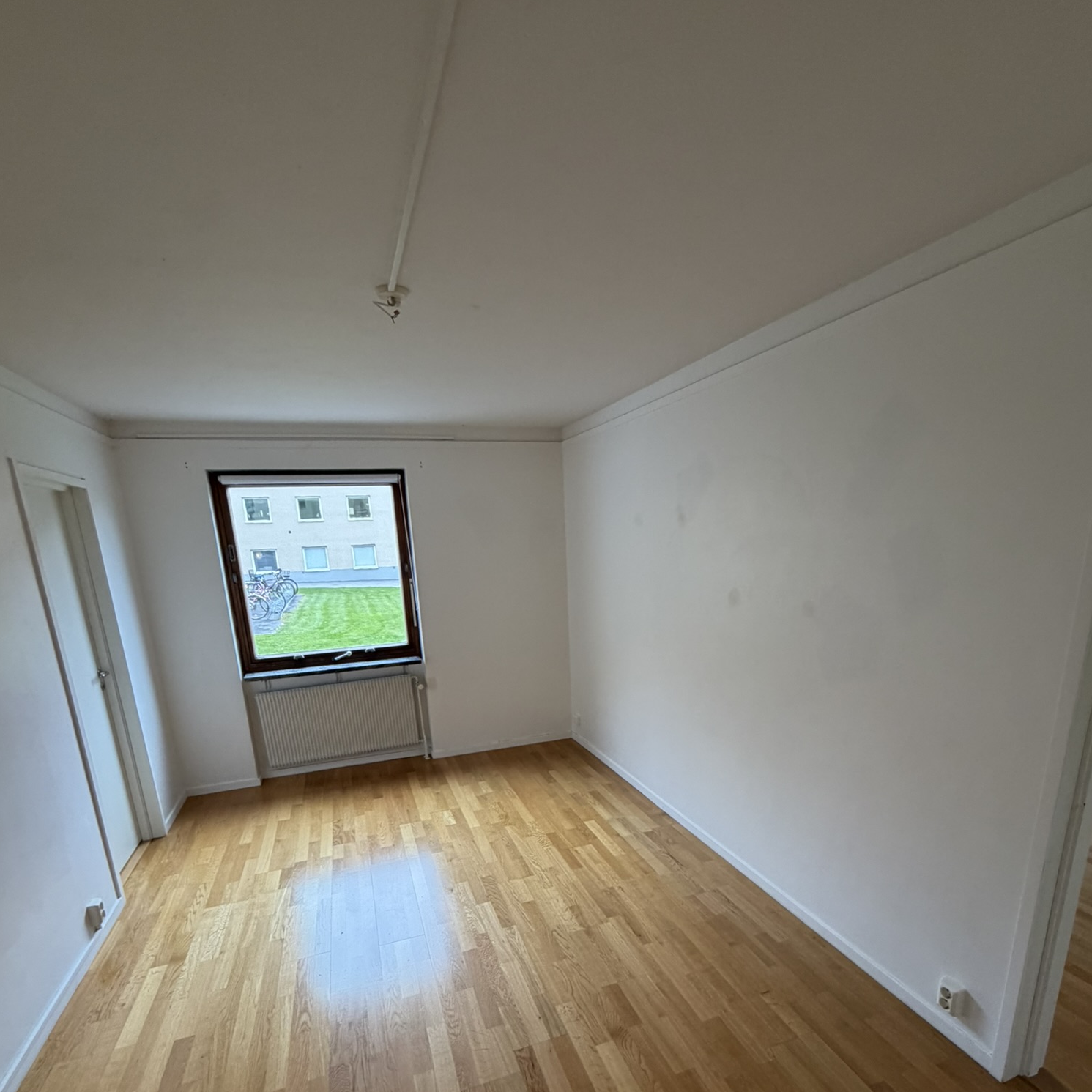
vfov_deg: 81.9
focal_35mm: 17
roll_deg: +1.8
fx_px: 607
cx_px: 548
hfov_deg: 84.0
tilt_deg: -13.4
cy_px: 701
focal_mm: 2.22
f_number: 2.2
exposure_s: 1/100
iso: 320
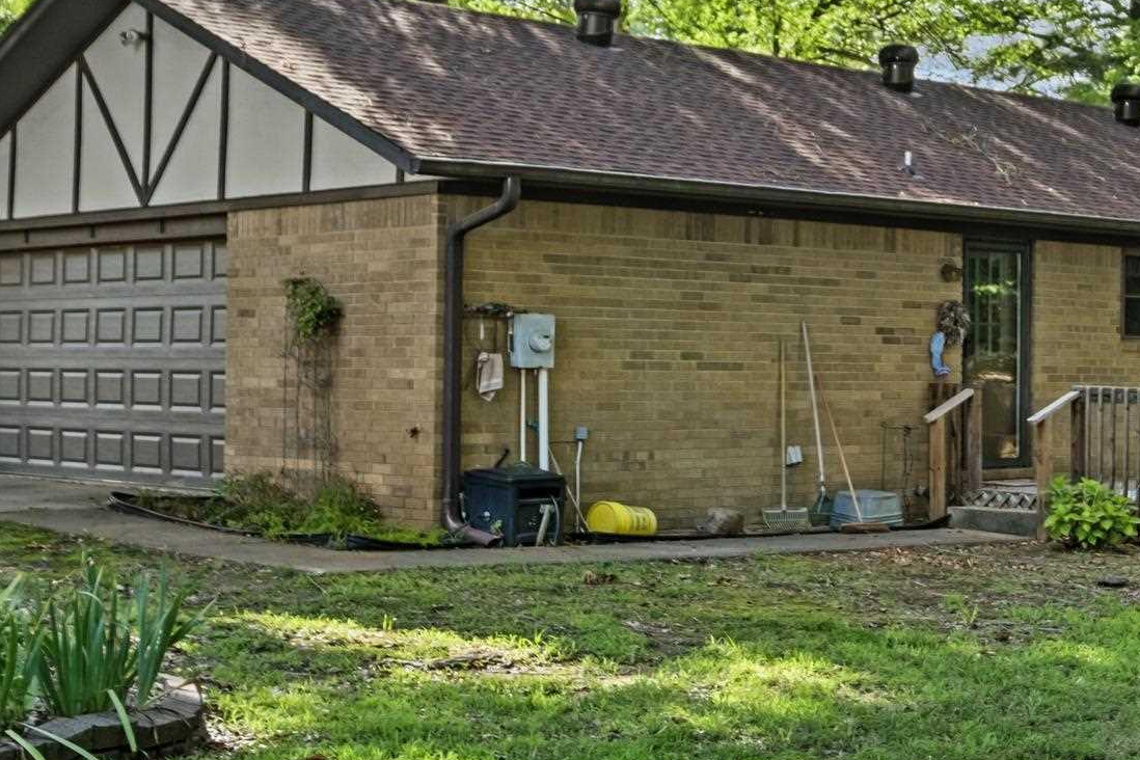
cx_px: 881
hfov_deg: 29.9
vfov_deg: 20.6
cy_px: 324
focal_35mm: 66
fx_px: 2090
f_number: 6.4
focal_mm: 19.1
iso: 400
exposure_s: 1/80
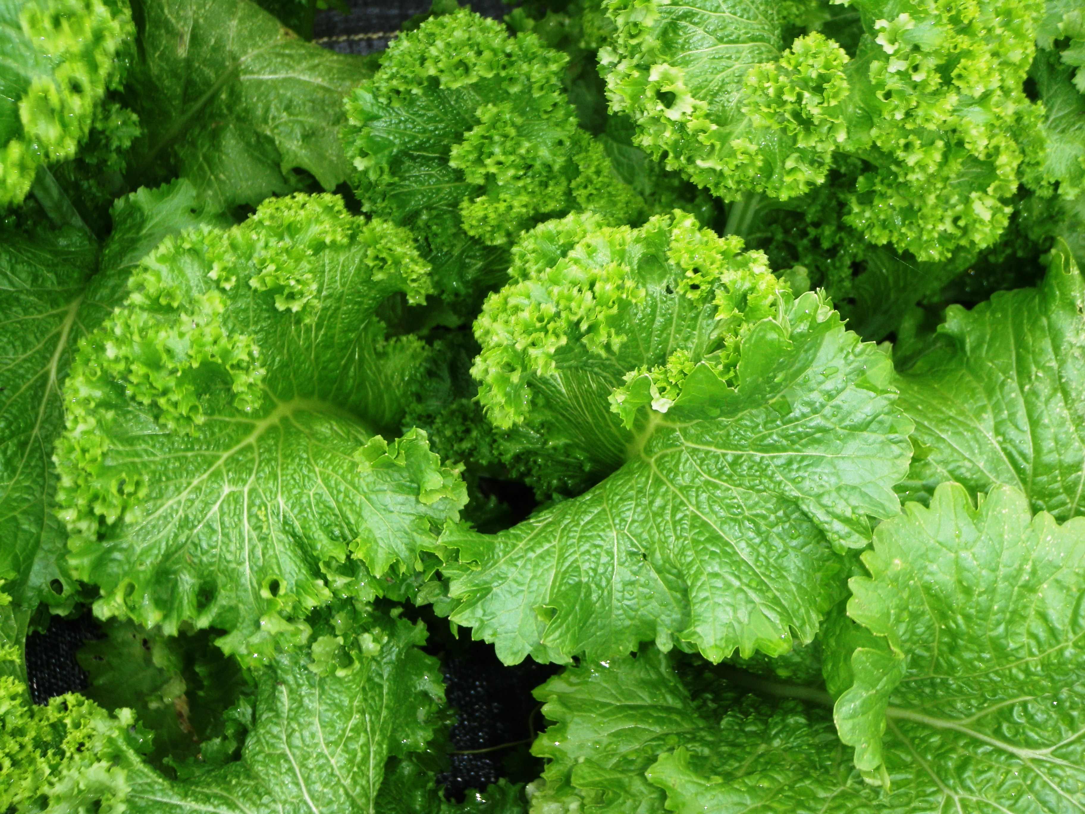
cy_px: 407
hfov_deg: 33.8
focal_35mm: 57
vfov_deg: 25.7
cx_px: 542
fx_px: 1787
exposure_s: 1/50
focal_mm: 10.34
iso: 100
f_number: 4.5
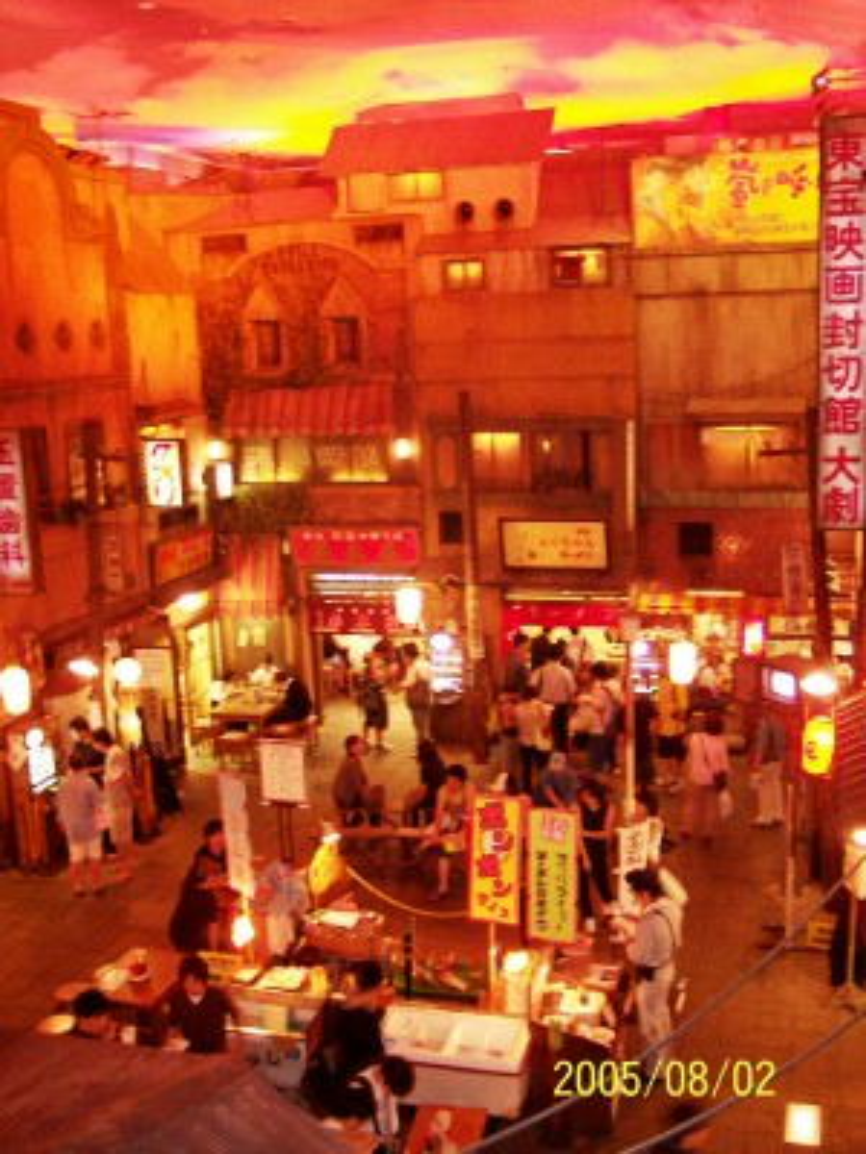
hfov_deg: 37.7
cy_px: 577
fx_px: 1268
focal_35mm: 38
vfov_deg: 49.0
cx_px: 433
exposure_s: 1/4
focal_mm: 8
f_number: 2.8
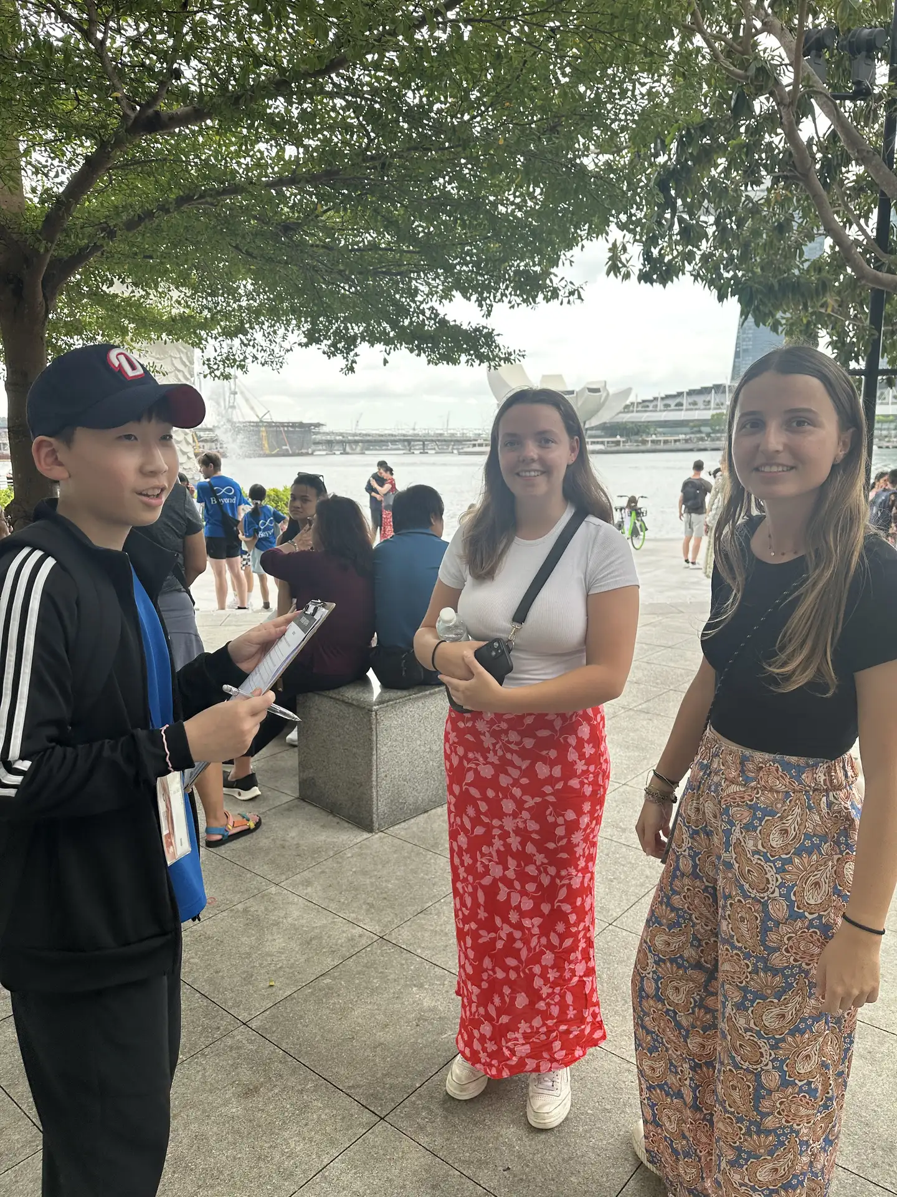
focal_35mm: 24
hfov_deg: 56.8
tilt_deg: -9.1
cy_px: 598
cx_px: 448
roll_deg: -0.5
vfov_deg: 71.6
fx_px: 829
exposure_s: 1/401
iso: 80
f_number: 1.78
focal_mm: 6.86
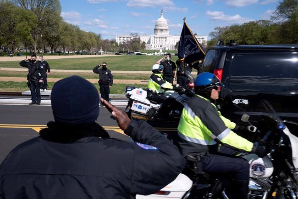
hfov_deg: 54.4
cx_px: 149
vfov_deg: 37.8
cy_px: 100
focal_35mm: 35
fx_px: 290
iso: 125
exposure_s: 1/320
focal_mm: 35
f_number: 8
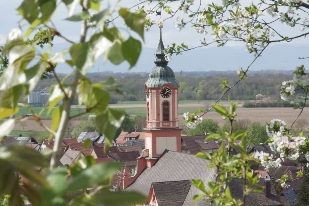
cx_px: 154
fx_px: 1352
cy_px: 103
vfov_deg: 8.7
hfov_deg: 13.0
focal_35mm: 158
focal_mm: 105
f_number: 36
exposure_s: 1/200
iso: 1000
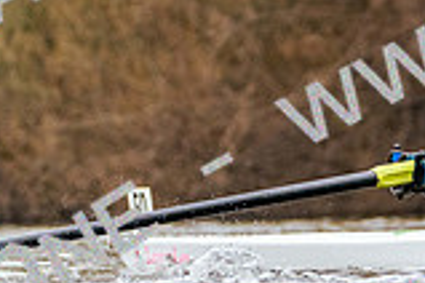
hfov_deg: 1.9
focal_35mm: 1067
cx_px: 607
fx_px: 12596
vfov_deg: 1.3
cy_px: 151
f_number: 6.3
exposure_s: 1/2000
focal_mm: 293
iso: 2500
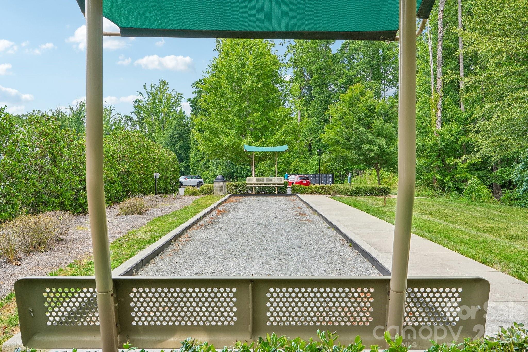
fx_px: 440
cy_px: 176
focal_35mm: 30
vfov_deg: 43.6
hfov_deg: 61.9
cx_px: 264
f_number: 8
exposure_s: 1/45
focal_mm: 20
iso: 100
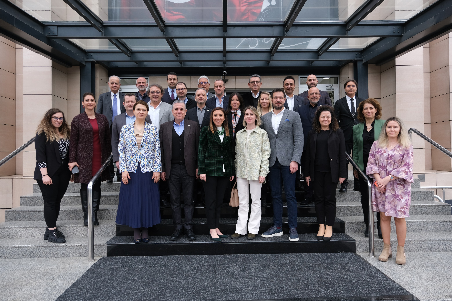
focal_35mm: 24
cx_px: 226
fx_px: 301
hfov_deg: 73.7
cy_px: 150
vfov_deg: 53.1
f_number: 4
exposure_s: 1/250
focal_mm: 16
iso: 320
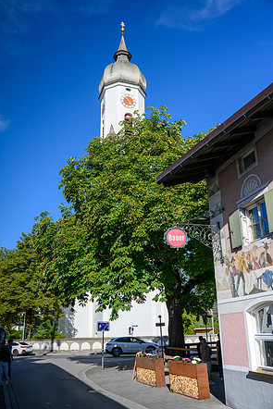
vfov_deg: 60.3
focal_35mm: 31
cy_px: 204
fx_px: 352
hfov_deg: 42.4
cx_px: 136
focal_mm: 30.5
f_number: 2.8
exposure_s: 1/8000
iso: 500
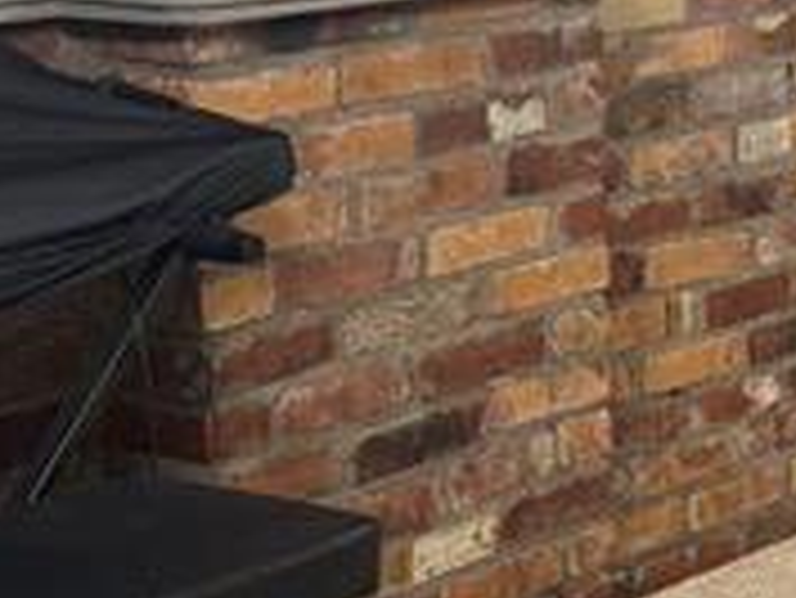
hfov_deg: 13.2
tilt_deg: -10.5
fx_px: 3198
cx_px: 1277
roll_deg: -0.5
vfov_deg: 10.7
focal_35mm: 139
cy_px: 207
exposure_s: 1/60
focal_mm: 6.76
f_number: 1.78
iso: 160
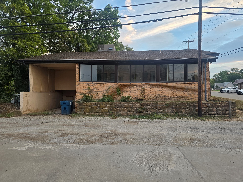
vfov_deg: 58.9
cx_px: 122
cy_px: 91
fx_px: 161
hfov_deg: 73.9
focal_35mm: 23
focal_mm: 6.3
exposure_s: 1/180
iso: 100
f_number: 1.7
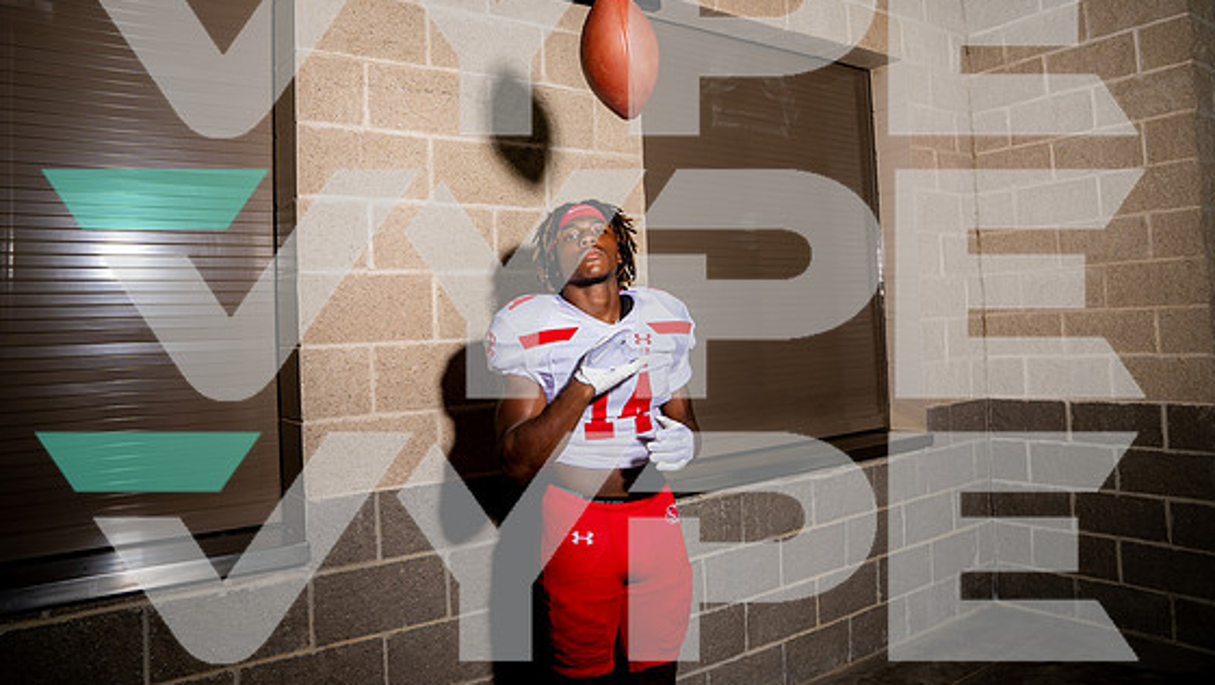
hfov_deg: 71.9
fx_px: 838
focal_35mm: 26
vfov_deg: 44.3
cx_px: 593
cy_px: 285
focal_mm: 24
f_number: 8
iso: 100
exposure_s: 1/250
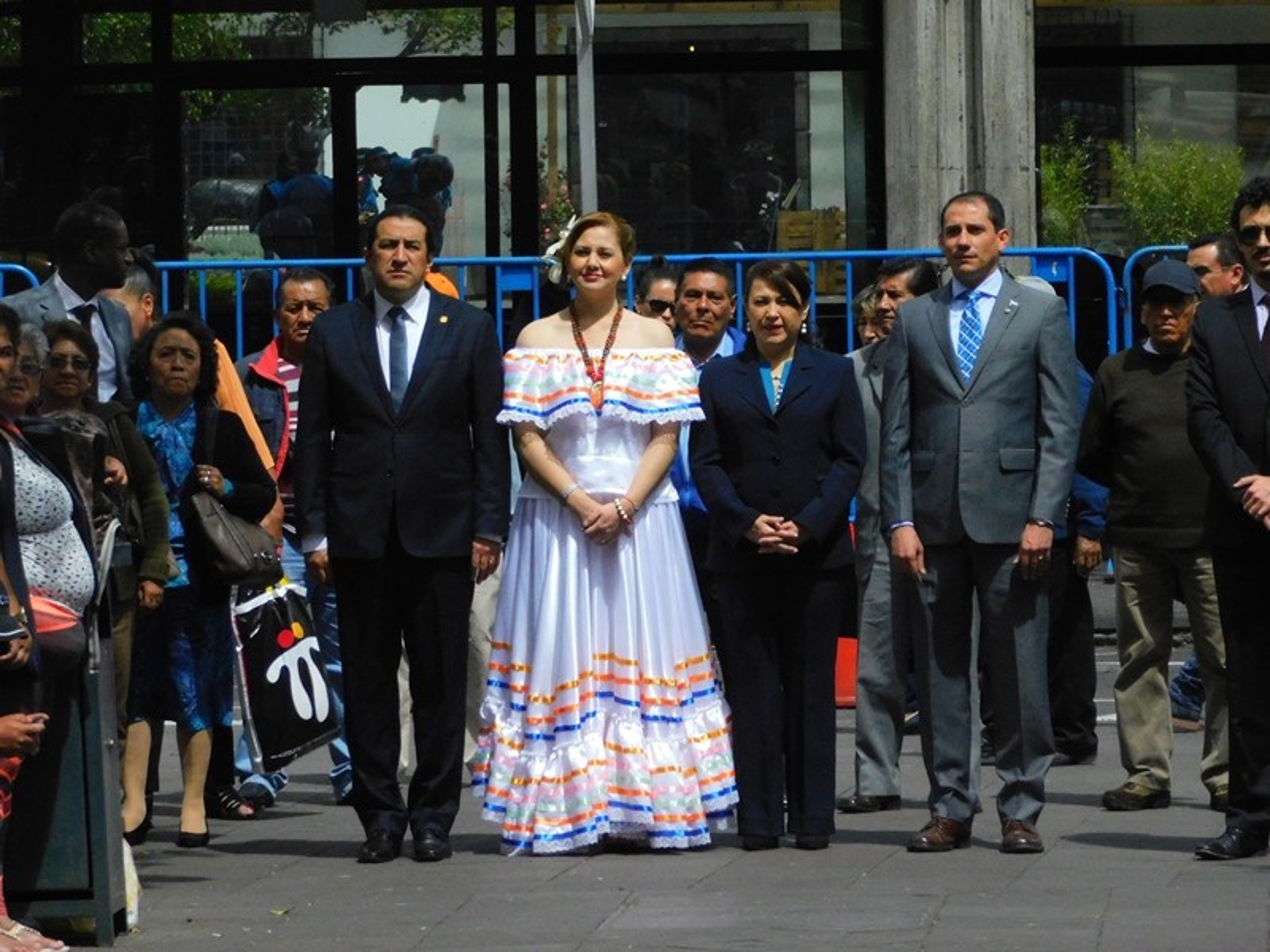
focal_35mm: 266
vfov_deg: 5.6
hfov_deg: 7.4
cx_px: 635
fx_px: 9759
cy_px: 476
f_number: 11.4
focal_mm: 47.2
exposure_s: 1/800
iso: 800
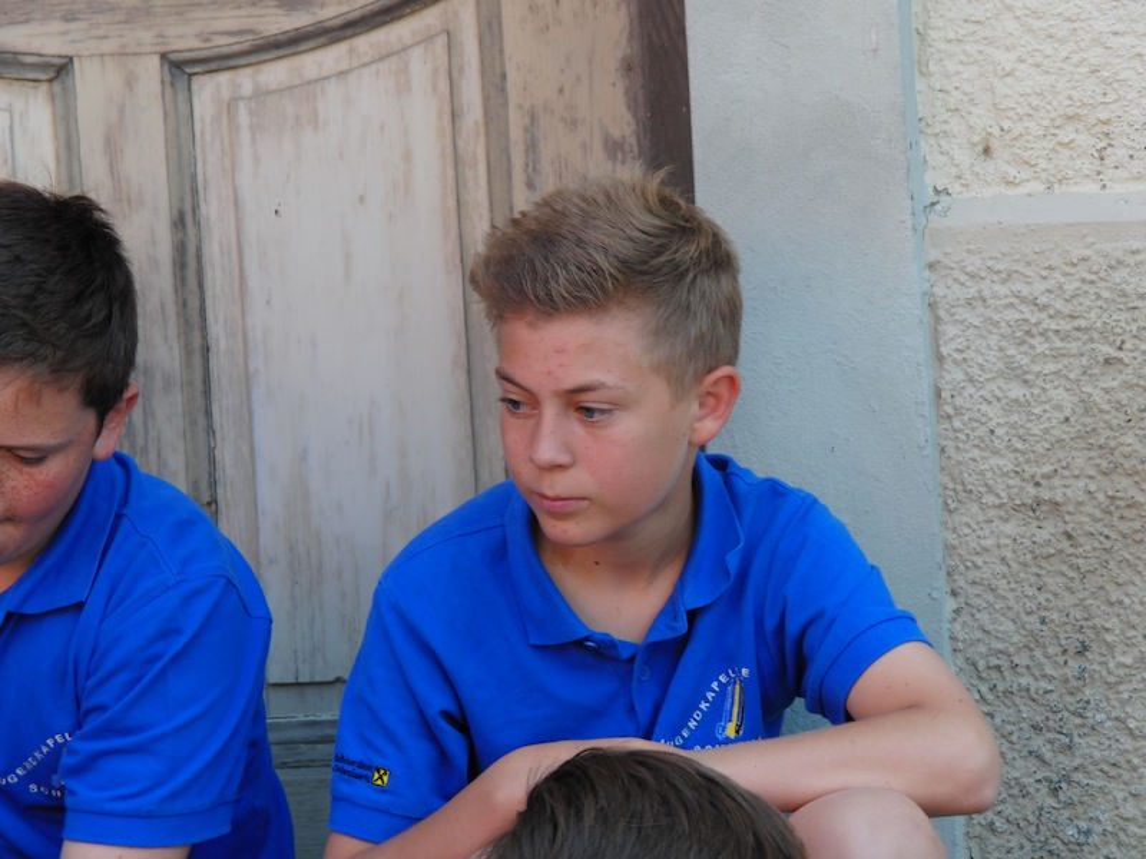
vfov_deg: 8.2
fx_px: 6025
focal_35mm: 182
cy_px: 430
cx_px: 573
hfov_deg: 10.9
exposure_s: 1/160
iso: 100
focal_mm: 36.9
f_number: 3.3
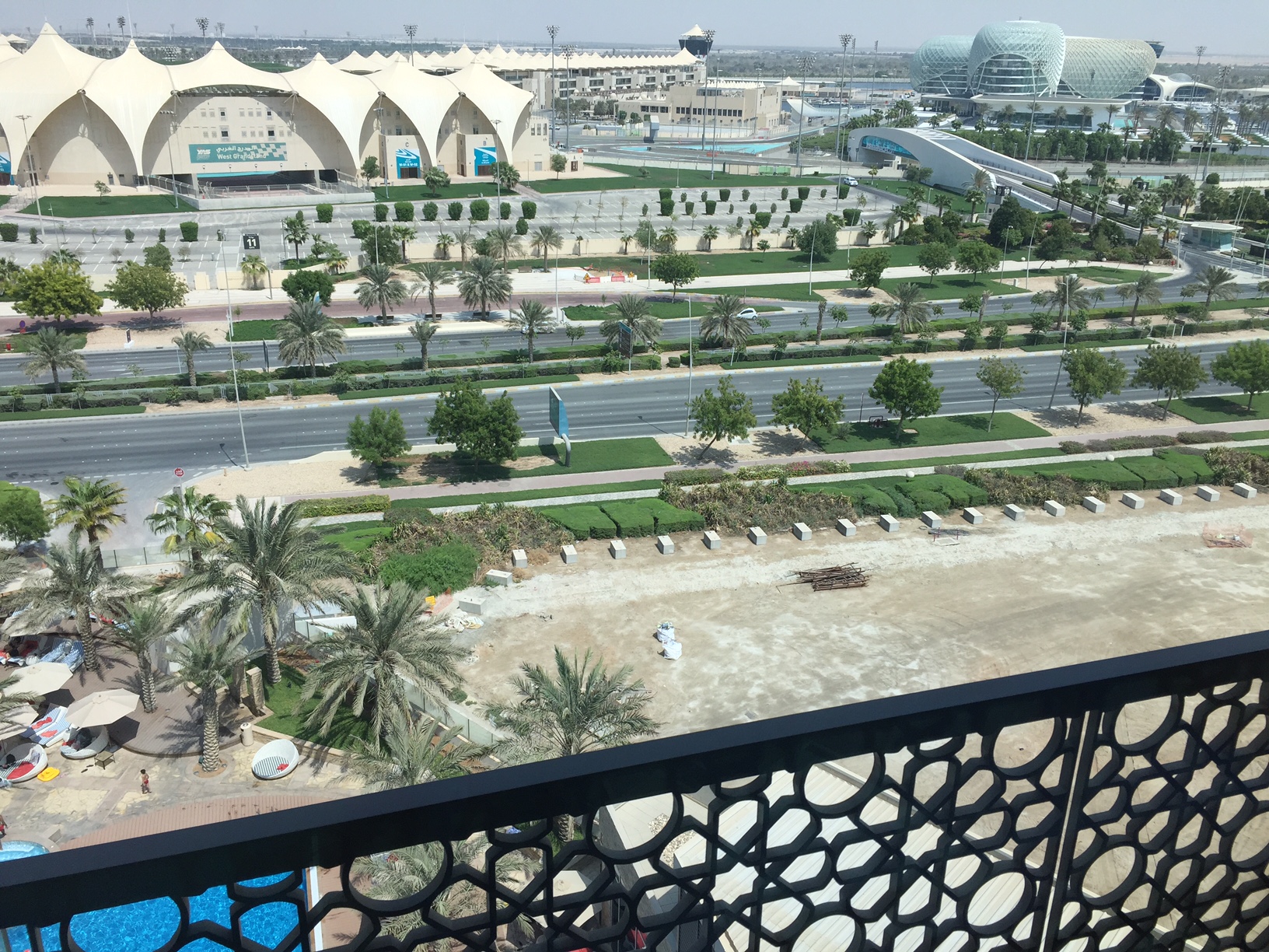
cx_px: 634
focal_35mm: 29
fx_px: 1063
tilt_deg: -21.9
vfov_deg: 48.2
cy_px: 476
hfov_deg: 61.7
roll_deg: +0.4
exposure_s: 1/1163
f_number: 2.2
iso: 32
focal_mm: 4.15
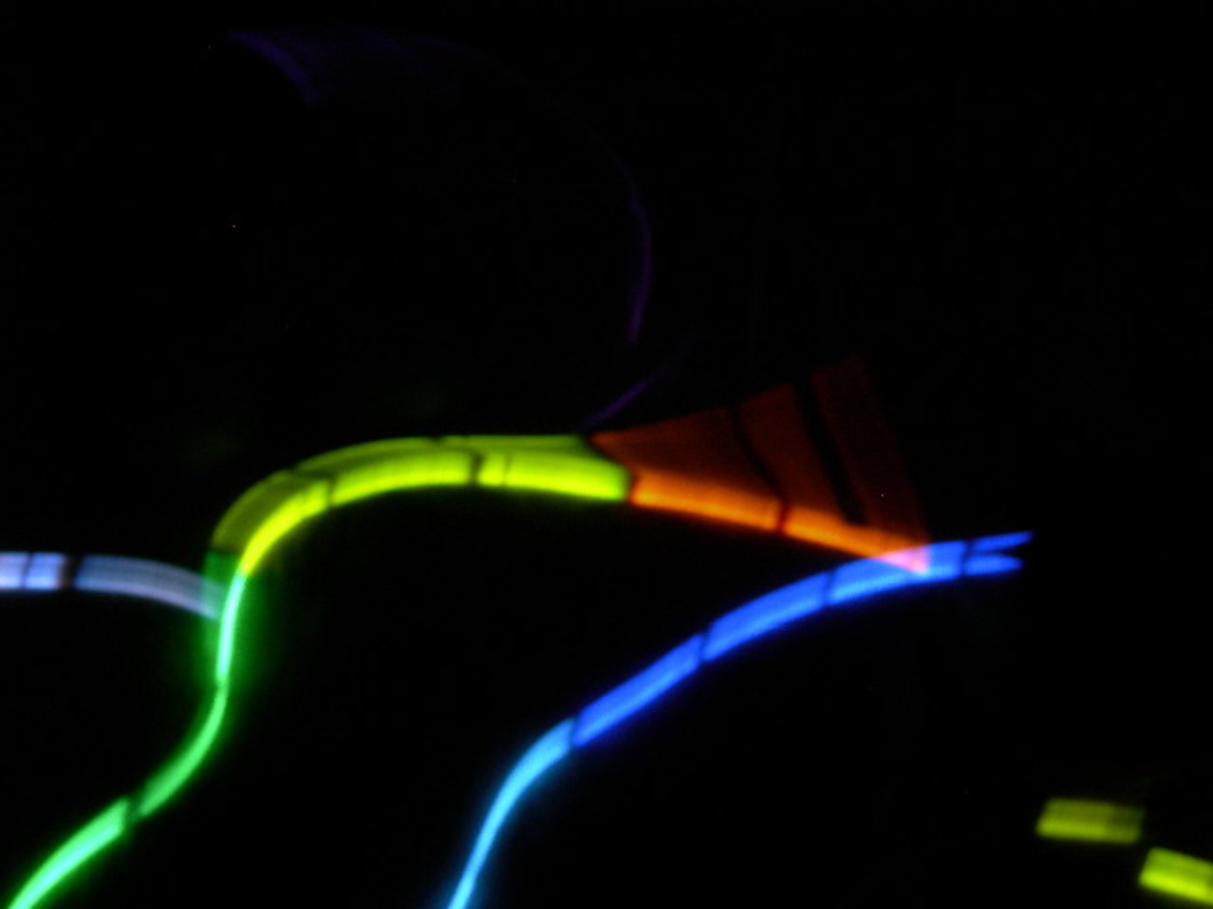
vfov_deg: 37.7
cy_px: 454
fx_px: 1332
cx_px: 606
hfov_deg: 49.0
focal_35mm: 38
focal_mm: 7.8
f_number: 2.8
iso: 200
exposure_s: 2
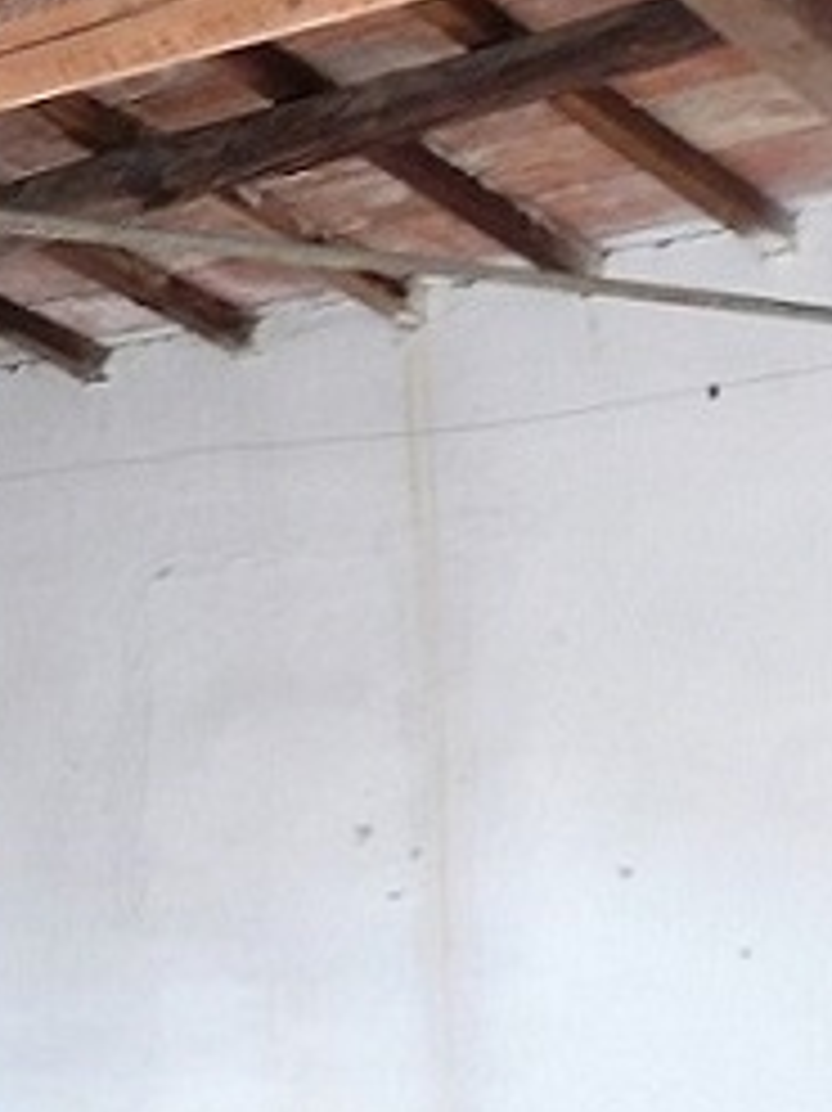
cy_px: 394
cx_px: -724
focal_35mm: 113
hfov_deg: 11.9
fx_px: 3624
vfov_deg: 17.4
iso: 200
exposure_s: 1/13
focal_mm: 7.4
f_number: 2.8
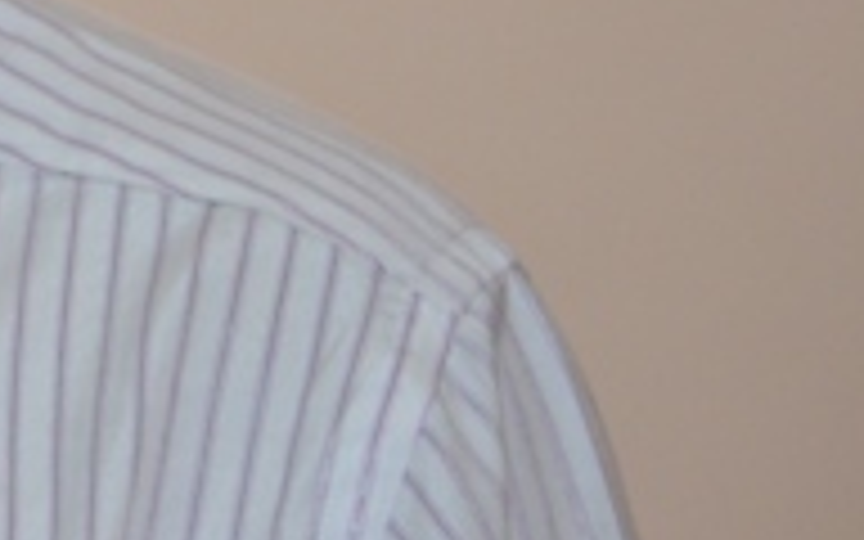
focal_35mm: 433
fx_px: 10196
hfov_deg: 4.8
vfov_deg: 3.0
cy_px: -396
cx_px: -900
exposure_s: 1/60
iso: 450
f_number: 4.2
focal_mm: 68
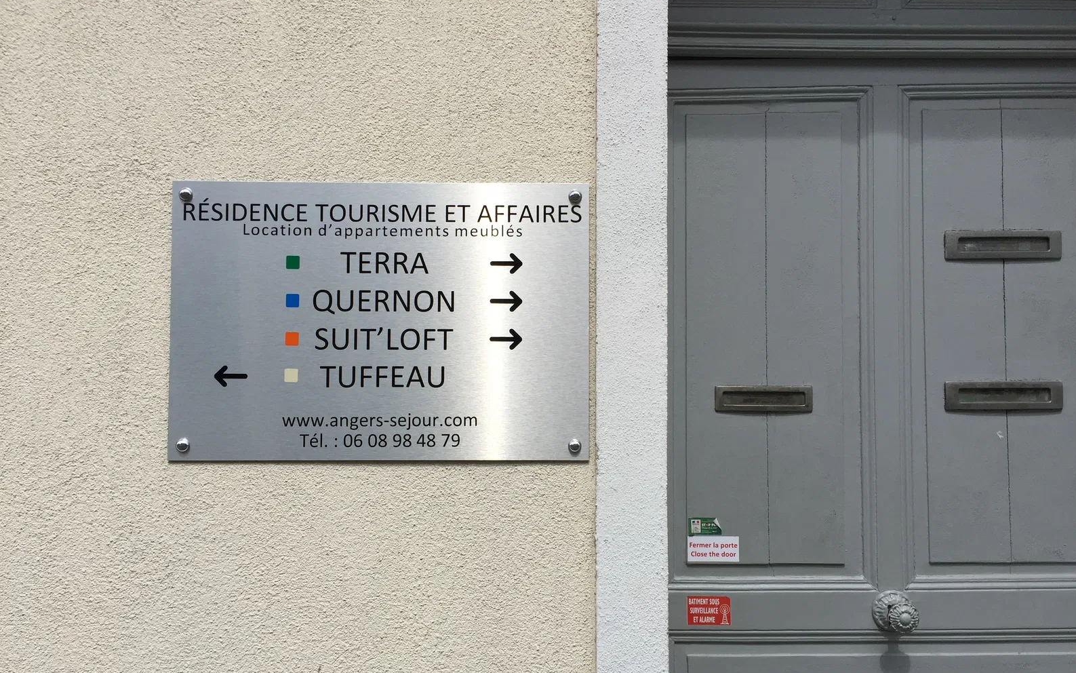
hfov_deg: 61.2
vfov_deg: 40.5
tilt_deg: +3.0
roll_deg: -1.7
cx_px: 542
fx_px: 909
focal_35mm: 31
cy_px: 398
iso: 32
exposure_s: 1/1883
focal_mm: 4.15
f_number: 2.2
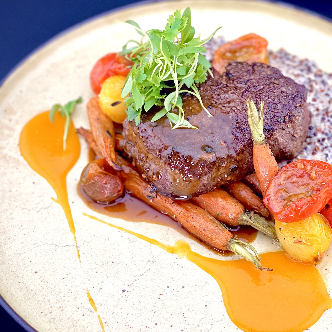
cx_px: 213
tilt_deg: -54.0
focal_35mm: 93
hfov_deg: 18.6
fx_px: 1009
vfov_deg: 18.7
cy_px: 173
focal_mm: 7.5
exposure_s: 1/120
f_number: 2.2
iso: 40
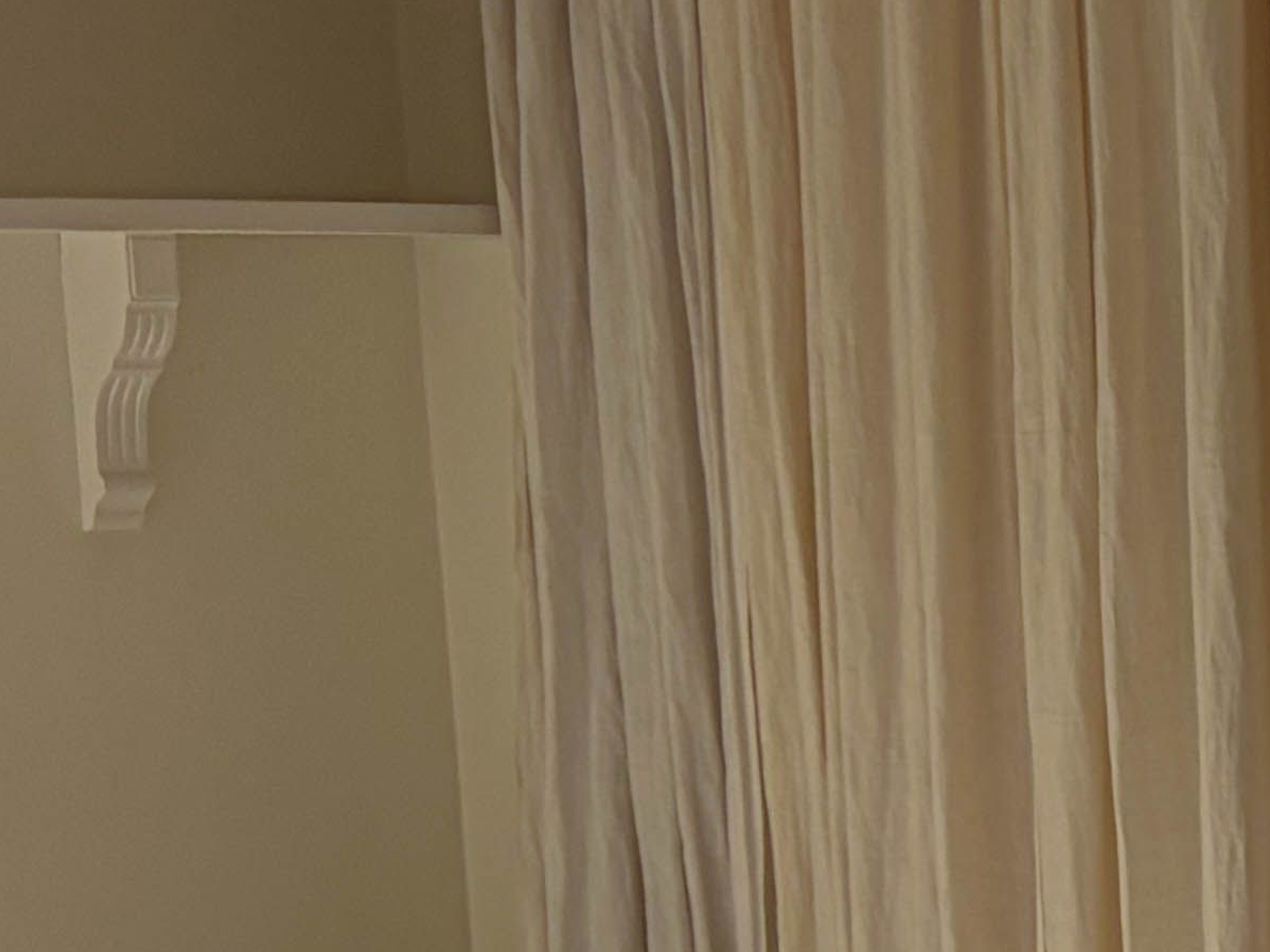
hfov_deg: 12.7
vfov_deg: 11.7
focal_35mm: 125
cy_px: 934
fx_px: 4586
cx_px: 2914
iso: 50
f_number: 1.6
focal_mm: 5.96
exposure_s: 1/240
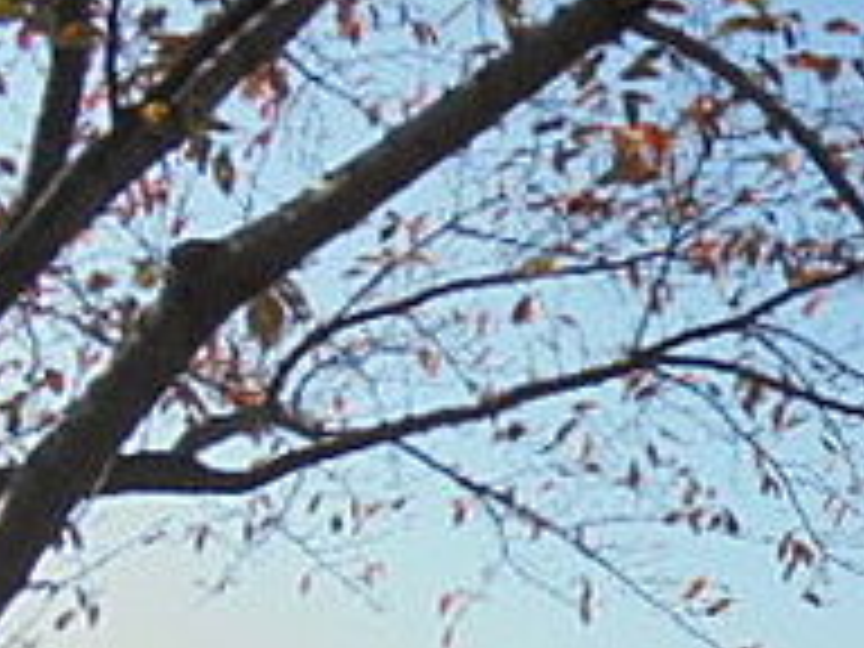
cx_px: 1071
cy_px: 706
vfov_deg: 18.4
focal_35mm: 77
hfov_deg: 23.0
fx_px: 1922
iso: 100
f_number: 3.5
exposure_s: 1/1000
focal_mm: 4.6
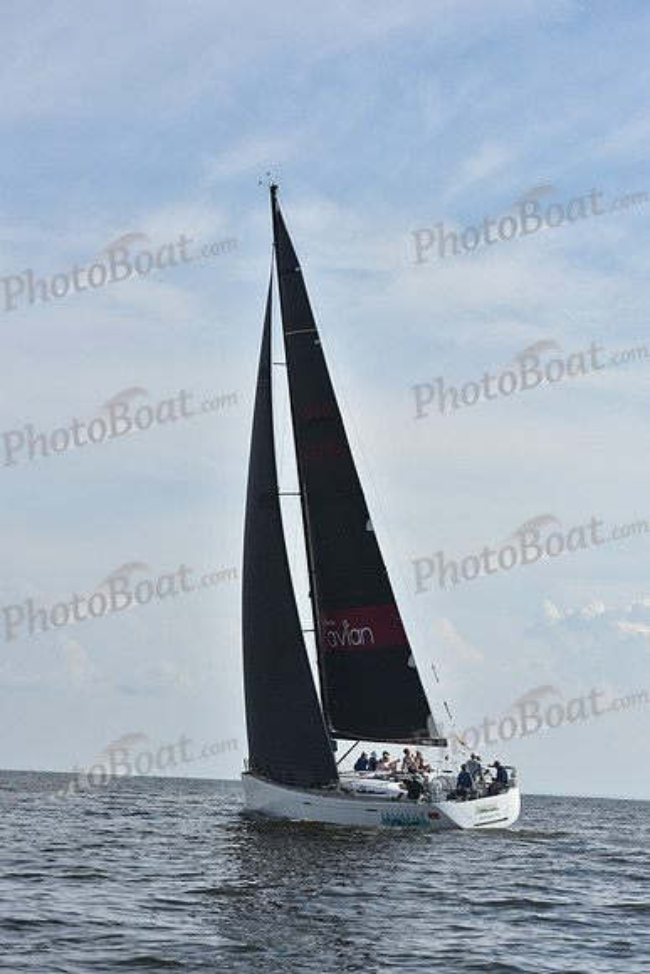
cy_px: 487
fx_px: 2490
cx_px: 325
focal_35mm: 92
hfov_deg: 14.9
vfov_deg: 22.1
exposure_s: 1/1250
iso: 250
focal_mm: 92
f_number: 8
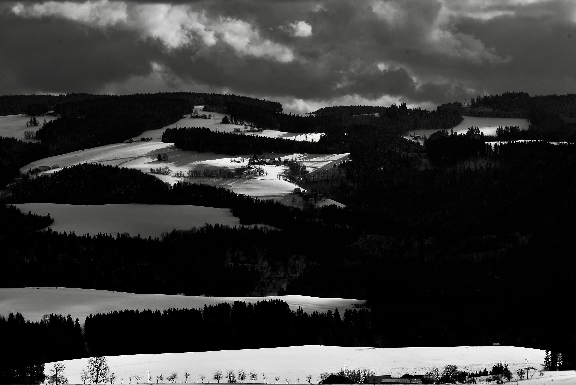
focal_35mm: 200
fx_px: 3201
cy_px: 192
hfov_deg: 10.3
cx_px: 288
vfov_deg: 6.9
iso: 100
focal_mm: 200
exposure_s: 1/1500
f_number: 8
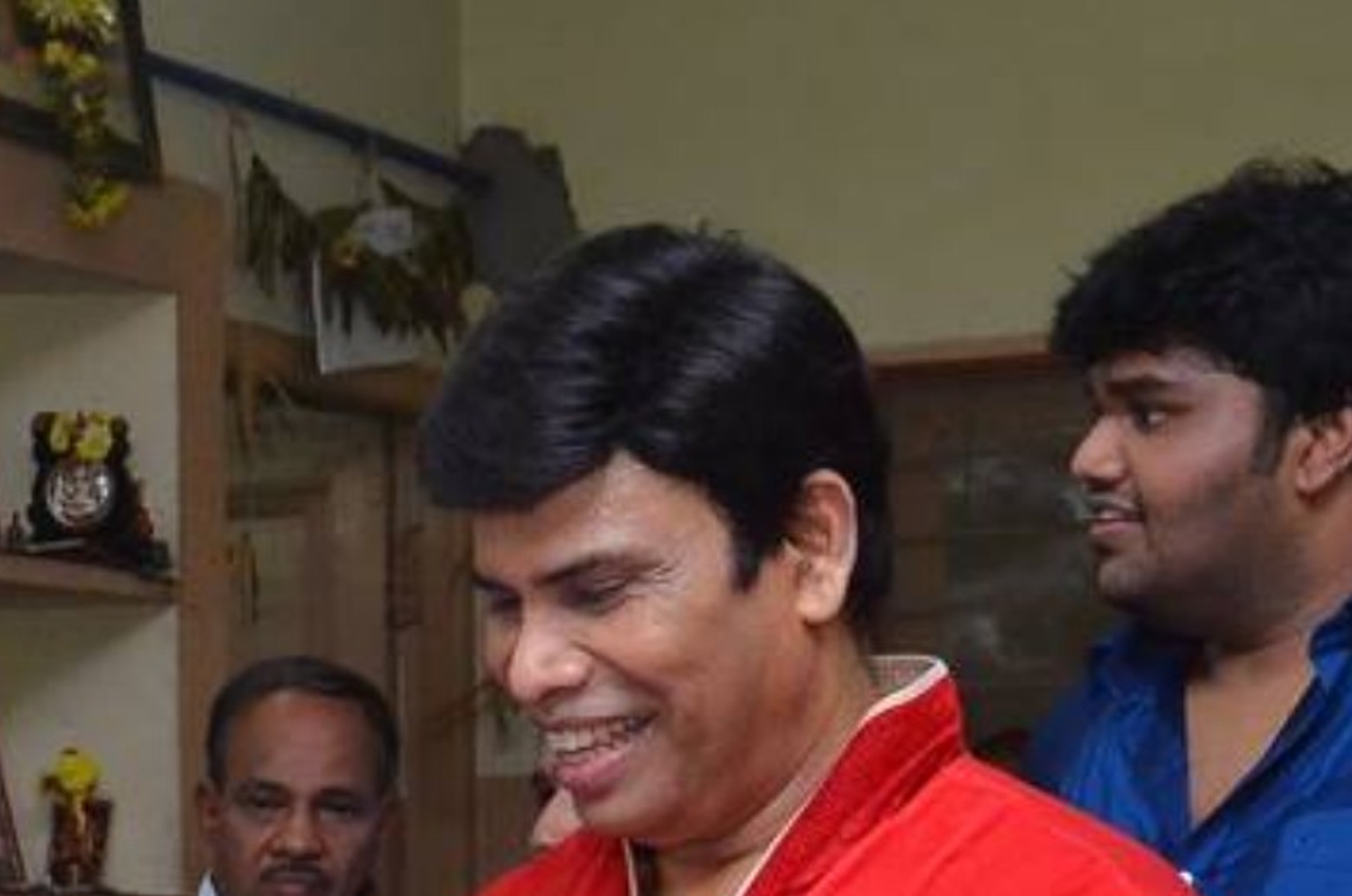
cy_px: 1216
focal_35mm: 121
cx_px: 78
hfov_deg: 16.7
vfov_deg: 11.0
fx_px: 4536
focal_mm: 28
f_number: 7.1
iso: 1600
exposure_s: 1/160
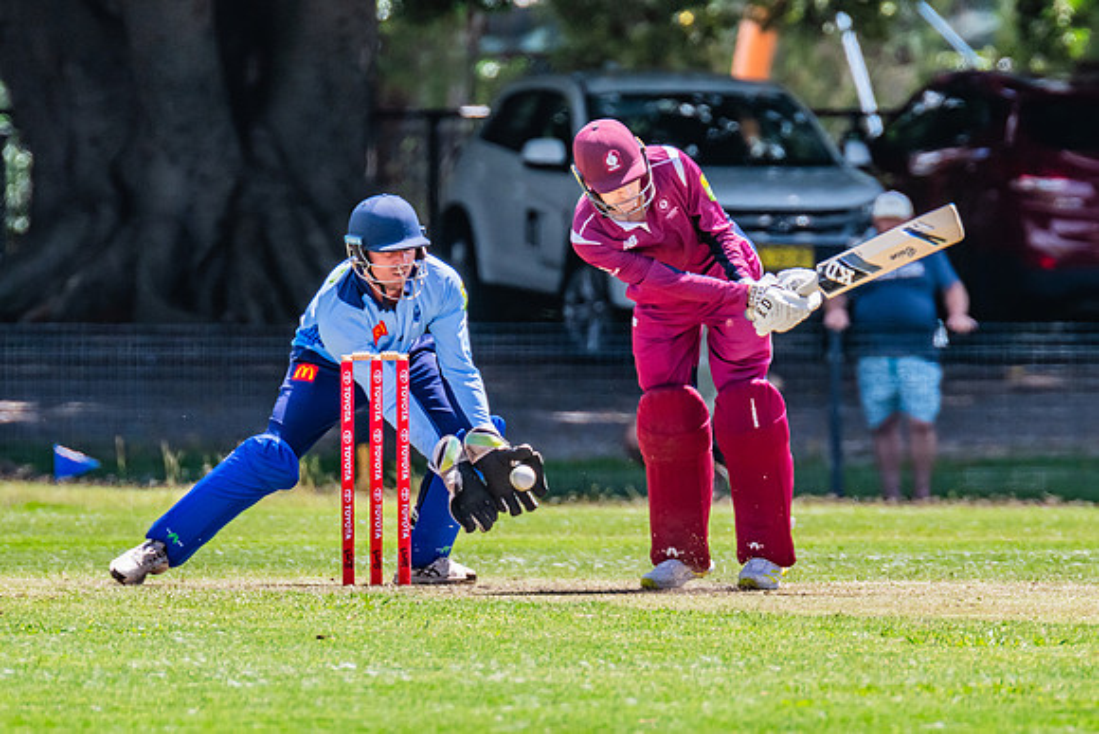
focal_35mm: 942
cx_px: 571
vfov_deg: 1.5
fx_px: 28767
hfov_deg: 2.2
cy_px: 281
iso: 800
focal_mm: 600
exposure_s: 1/1250
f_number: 8
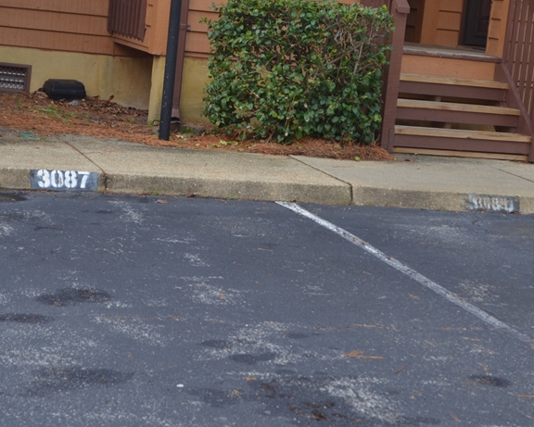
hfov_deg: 16.4
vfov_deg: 13.2
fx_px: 1849
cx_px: 283
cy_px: 291
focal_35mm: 117
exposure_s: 1/125
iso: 200
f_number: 5.6
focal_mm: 48
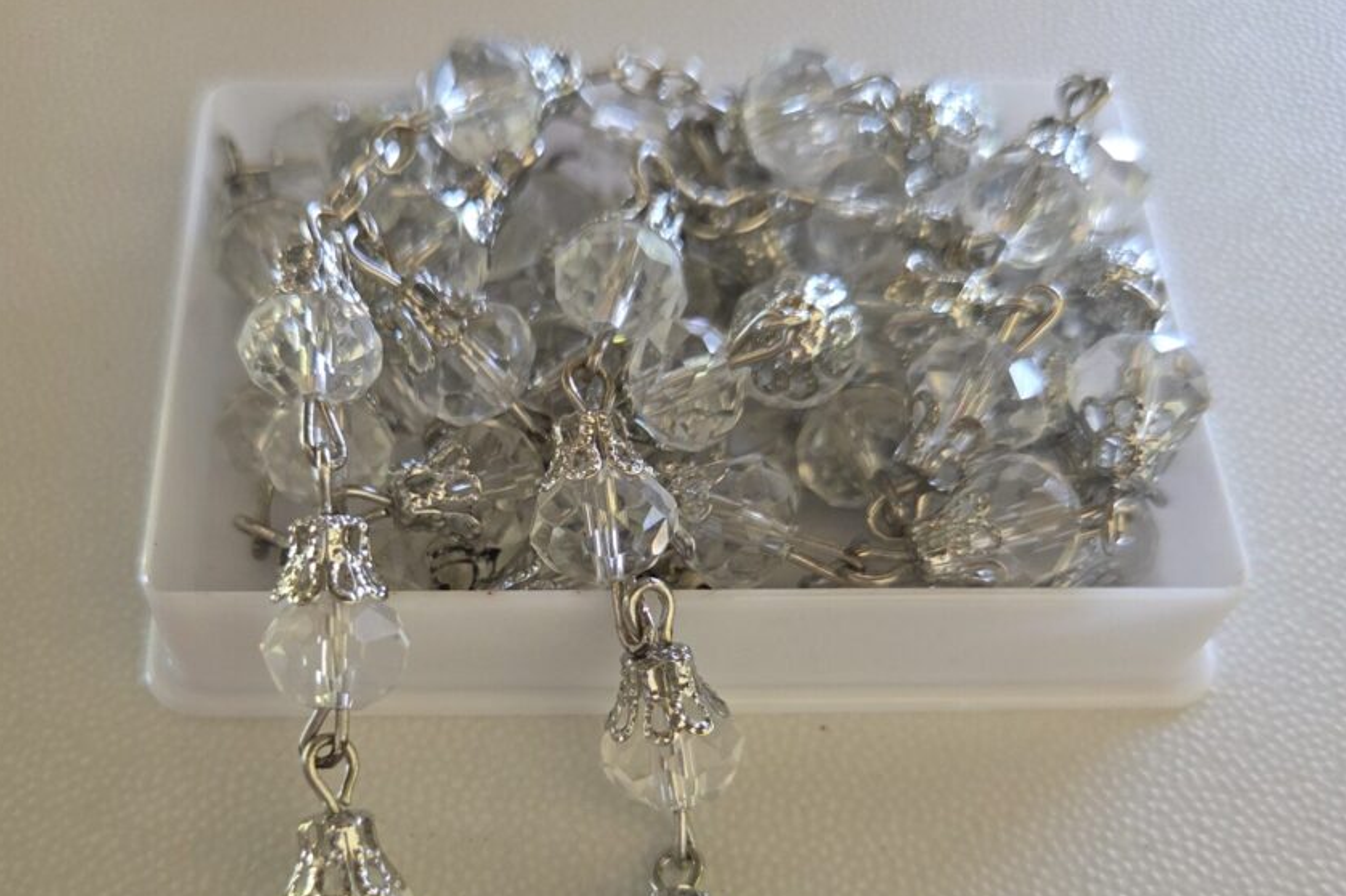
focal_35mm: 38
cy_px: 624
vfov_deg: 34.6
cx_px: 562
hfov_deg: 50.5
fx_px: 1420
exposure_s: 1/180
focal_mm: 5.4
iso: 200
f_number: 1.8
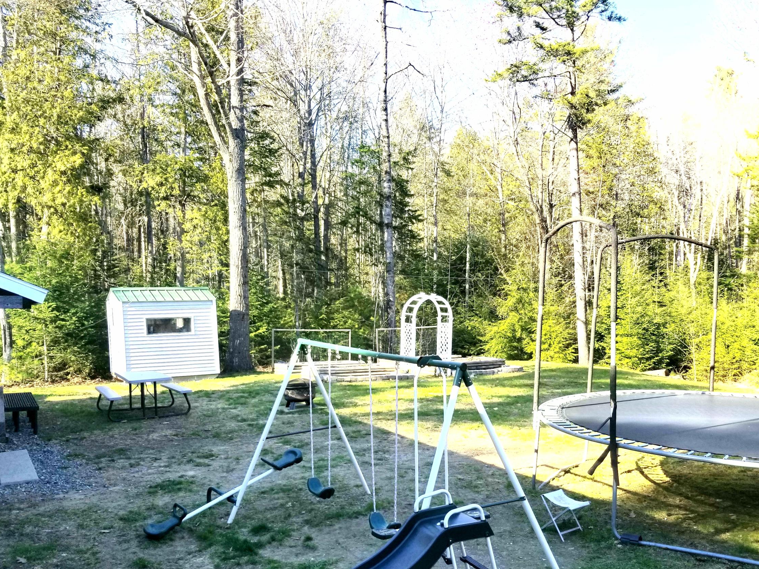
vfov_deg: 40.4
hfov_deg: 52.6
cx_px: 416
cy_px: 361
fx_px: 767
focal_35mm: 35
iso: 50
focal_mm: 4.3
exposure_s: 1/702
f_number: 1.7
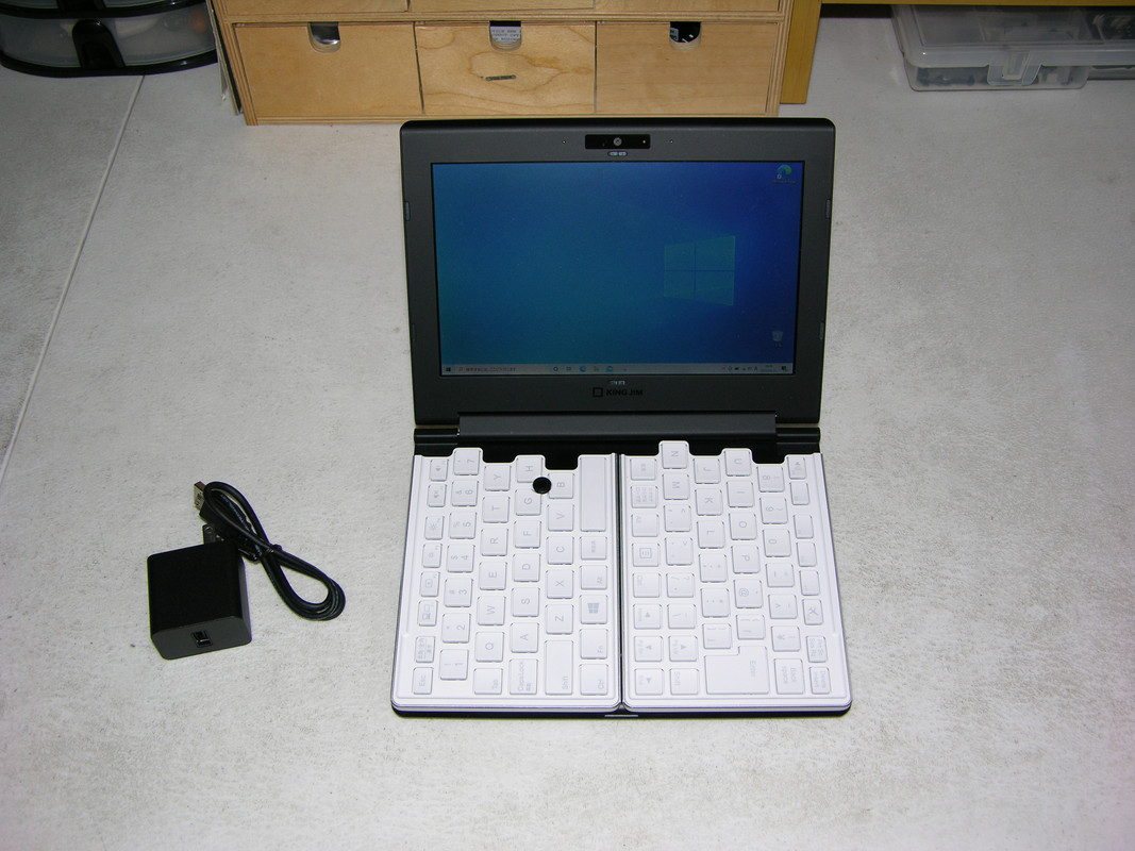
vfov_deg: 38.7
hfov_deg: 50.1
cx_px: 568
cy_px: 426
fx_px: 1213
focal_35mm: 37
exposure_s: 1/60.1
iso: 50
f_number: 2.8
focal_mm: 9.5
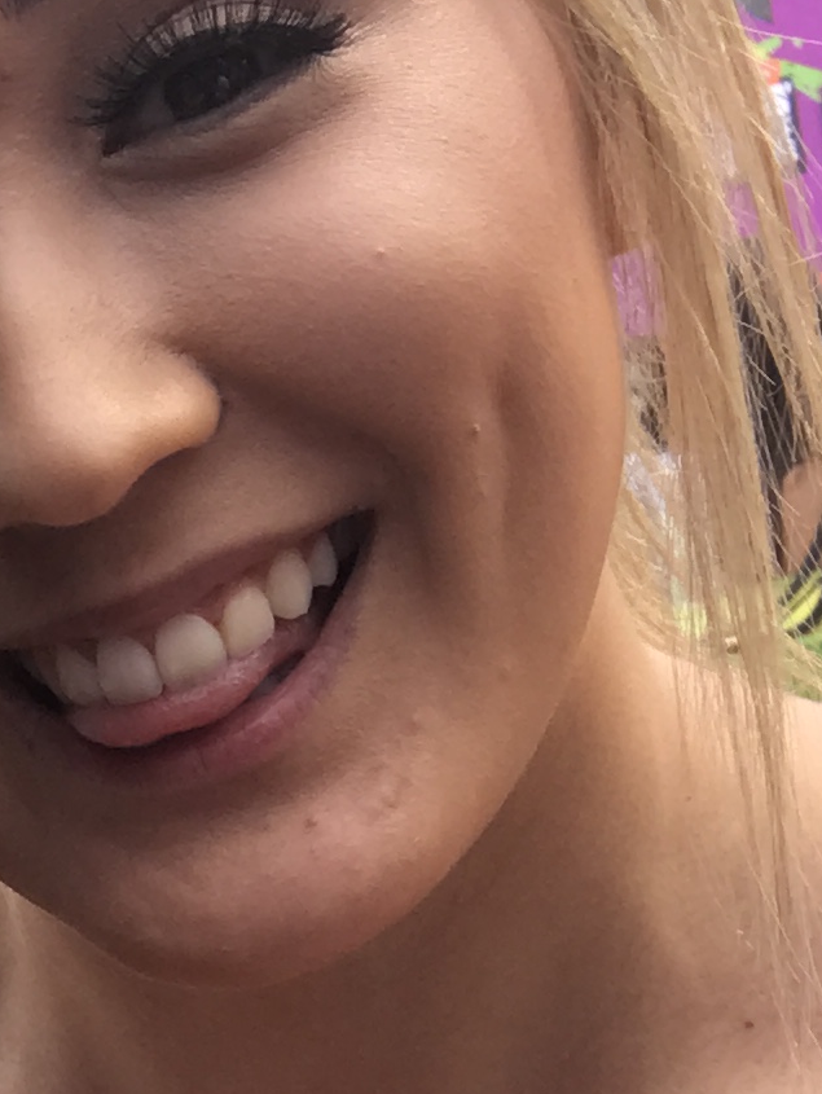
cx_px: -496
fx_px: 3700
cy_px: 1277
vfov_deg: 16.2
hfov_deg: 12.0
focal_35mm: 117
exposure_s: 1/430
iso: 25
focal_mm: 2.87
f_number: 2.2
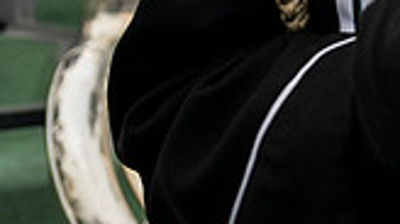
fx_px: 943
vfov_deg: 12.1
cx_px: 571
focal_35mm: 89
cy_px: -213
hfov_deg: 20.9
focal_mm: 24
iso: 160
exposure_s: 1/500
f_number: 2.8
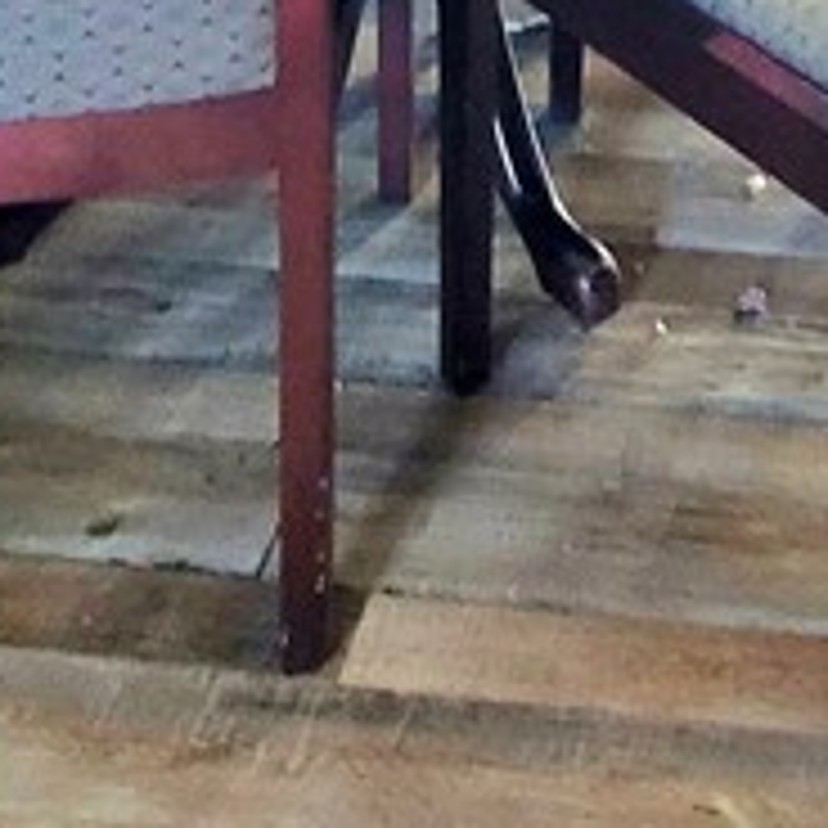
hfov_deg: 25.7
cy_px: -828
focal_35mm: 64
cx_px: 801
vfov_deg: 18.2
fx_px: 1732
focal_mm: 2.2
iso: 320
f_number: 2.2
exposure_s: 1/60.2
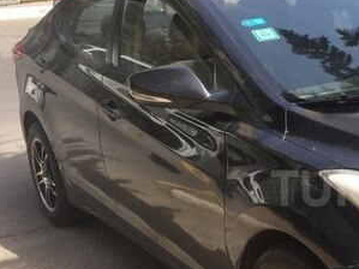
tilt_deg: -19.6
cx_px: 394
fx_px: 663
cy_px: 188
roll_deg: +1.7
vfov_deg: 22.8
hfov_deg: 27.7
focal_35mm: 64
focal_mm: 4.15
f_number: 2.2
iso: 32
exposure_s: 1/557
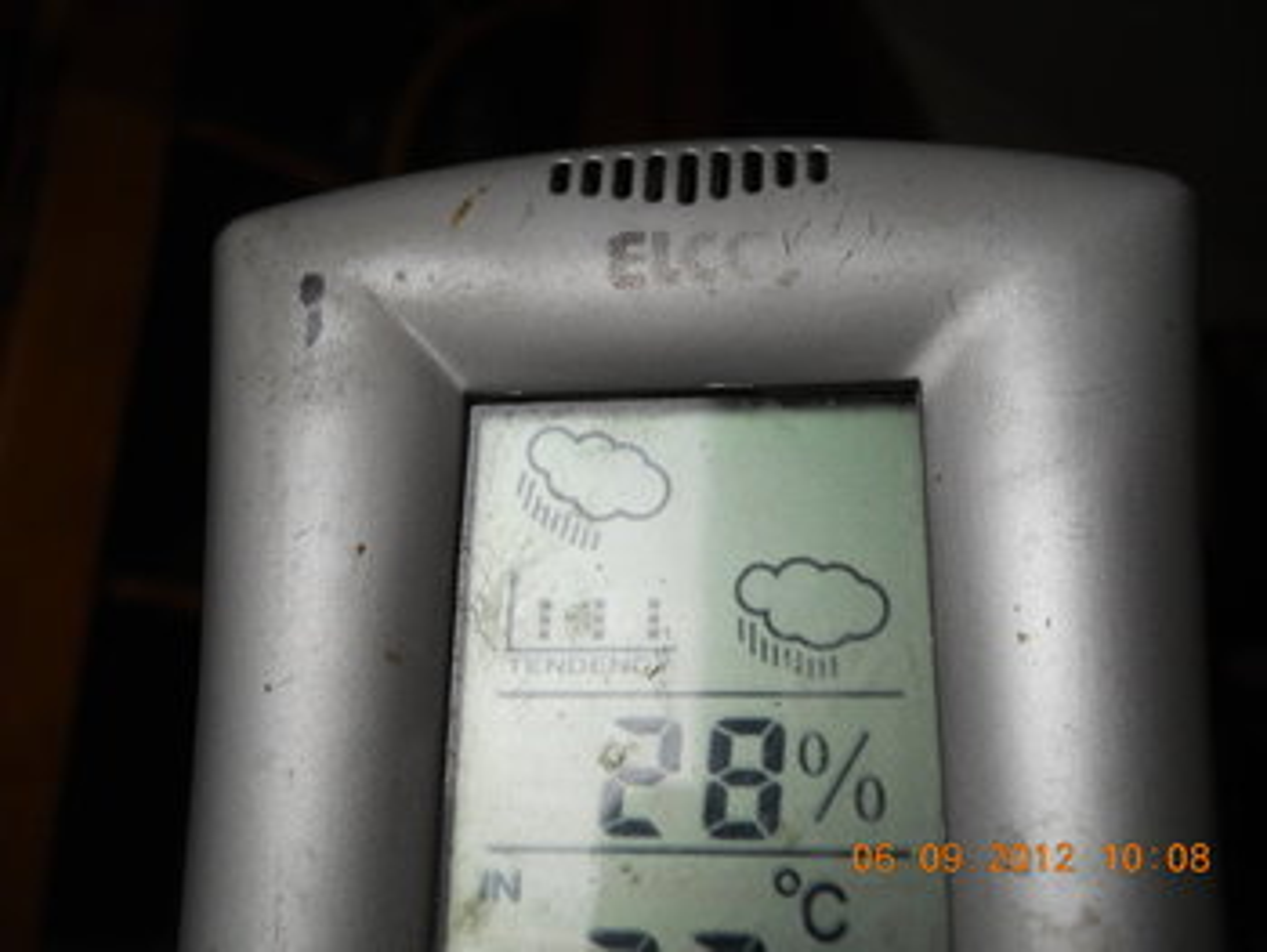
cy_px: 476
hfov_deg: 45.7
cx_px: 634
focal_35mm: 41
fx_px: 1502
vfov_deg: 35.2
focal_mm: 6.72
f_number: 3.1
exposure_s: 1/50
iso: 80
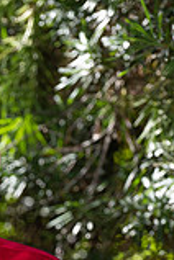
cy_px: 329
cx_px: -46
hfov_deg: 4.0
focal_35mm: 340
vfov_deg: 6.0
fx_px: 2465
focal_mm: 120
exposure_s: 1/200
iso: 200
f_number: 5.6
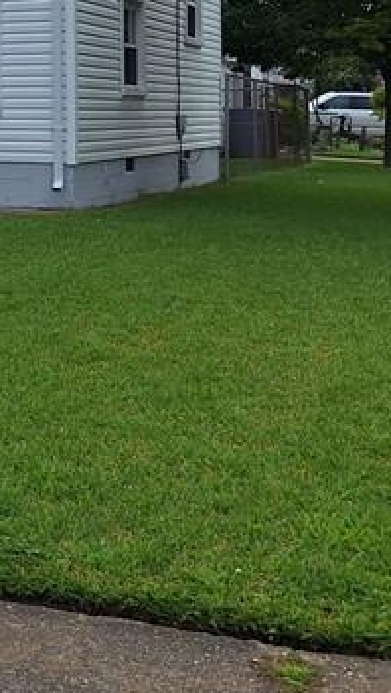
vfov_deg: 27.9
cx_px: -225
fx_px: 1343
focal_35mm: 73
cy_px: 77
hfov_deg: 15.1
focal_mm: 5.54
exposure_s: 1/5051
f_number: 1.8
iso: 40
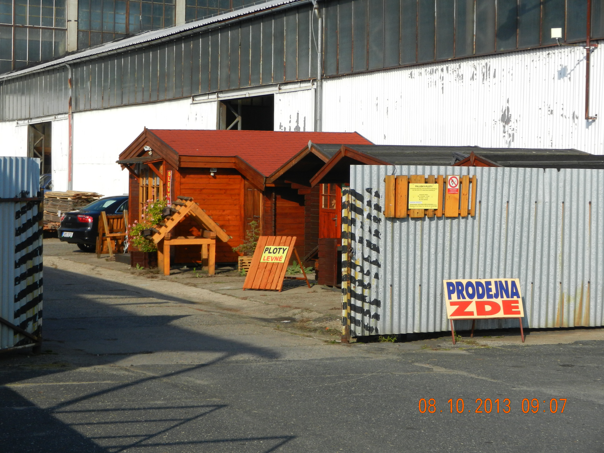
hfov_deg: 25.0
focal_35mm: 78
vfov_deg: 18.9
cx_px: 302
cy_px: 226
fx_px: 1361
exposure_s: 1/1000
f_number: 4.8
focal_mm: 14.1
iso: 160
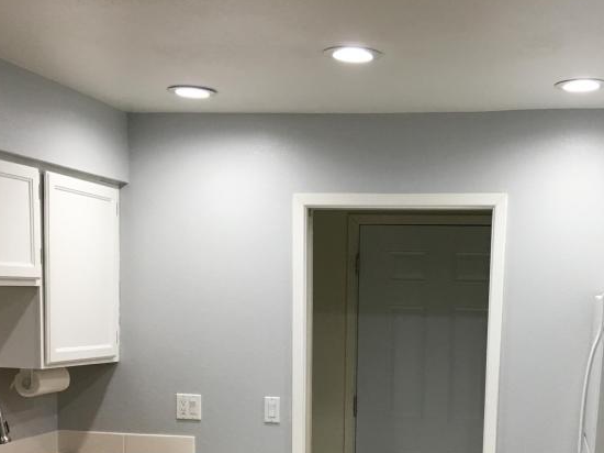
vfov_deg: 26.1
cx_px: 394
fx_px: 942
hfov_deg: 35.3
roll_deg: -1.3
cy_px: 410
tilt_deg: -7.6
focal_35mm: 54
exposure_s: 1/30
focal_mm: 4.15
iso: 40
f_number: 2.2
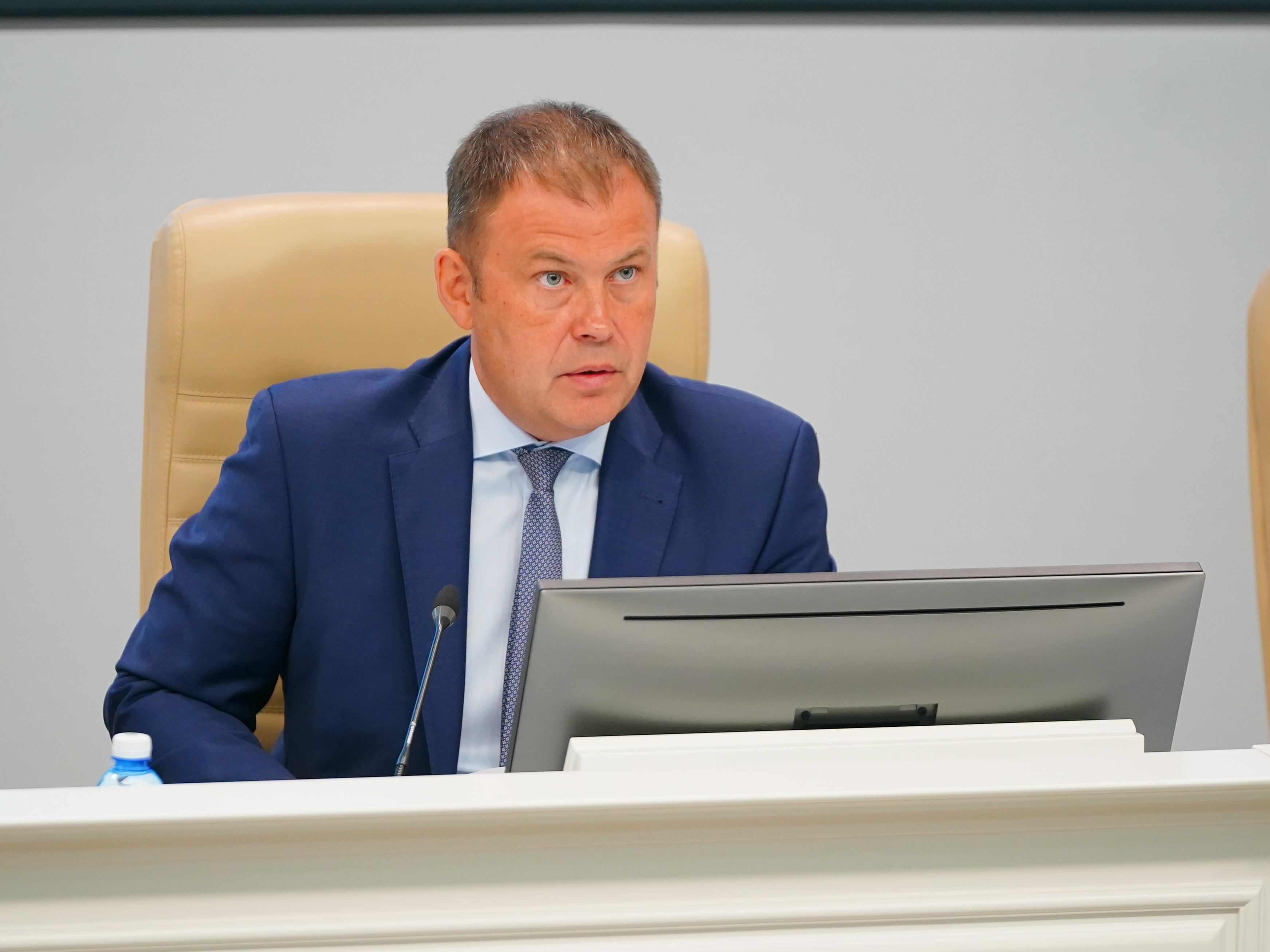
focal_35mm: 325
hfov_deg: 6.1
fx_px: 11924
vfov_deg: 4.6
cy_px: 476
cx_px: 634
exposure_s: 1/250
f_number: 2.8
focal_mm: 200
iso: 2000
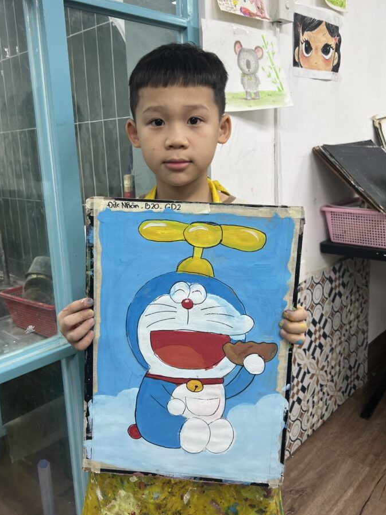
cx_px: 183
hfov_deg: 48.2
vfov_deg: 61.5
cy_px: 231
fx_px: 431
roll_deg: +3.7
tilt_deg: -7.9
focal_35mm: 29
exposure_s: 1/100
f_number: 1.5
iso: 64
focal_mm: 5.7
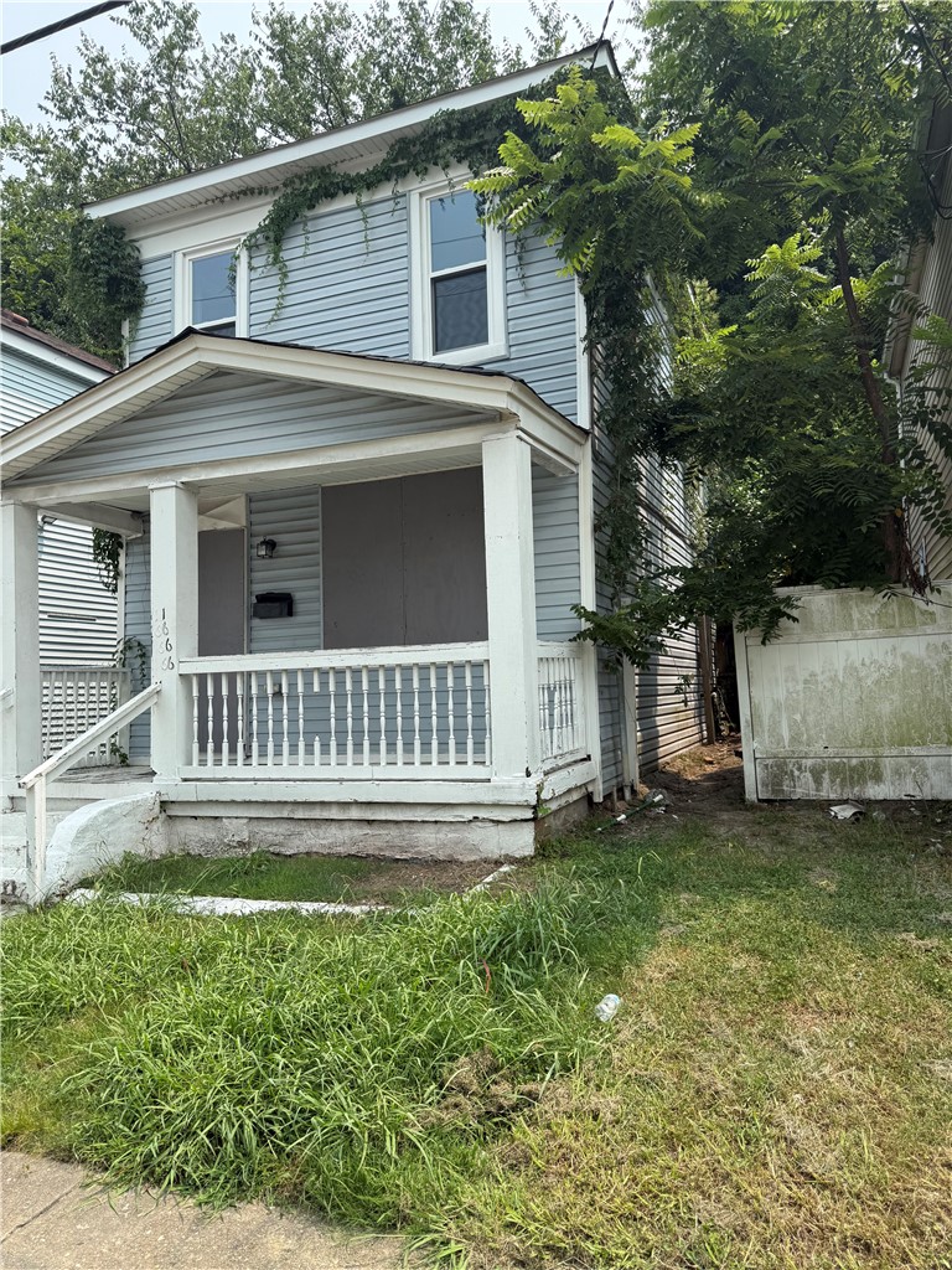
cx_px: 476
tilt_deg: +5.1
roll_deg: +2.3
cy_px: 635
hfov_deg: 56.8
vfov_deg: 71.6
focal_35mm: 24
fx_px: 880
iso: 80
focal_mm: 6.76
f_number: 1.78
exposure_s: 1/2299
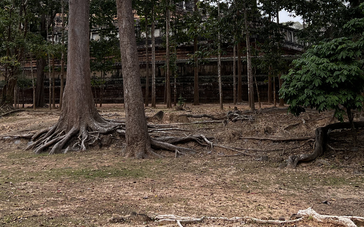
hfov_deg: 38.2
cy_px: 20
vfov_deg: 23.7
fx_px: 526
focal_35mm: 53
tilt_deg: +8.6
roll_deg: +0.6
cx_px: 191
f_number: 1.5
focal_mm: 5.7
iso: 50
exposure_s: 1/808
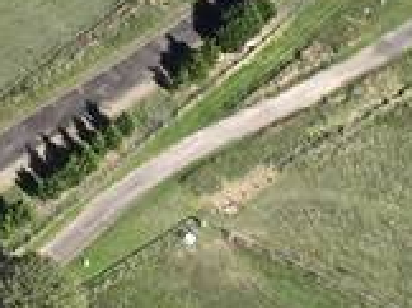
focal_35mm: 152
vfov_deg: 8.9
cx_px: -860
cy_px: -403
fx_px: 1806
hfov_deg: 9.7
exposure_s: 1/1250
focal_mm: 12.29
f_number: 2.8
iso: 100
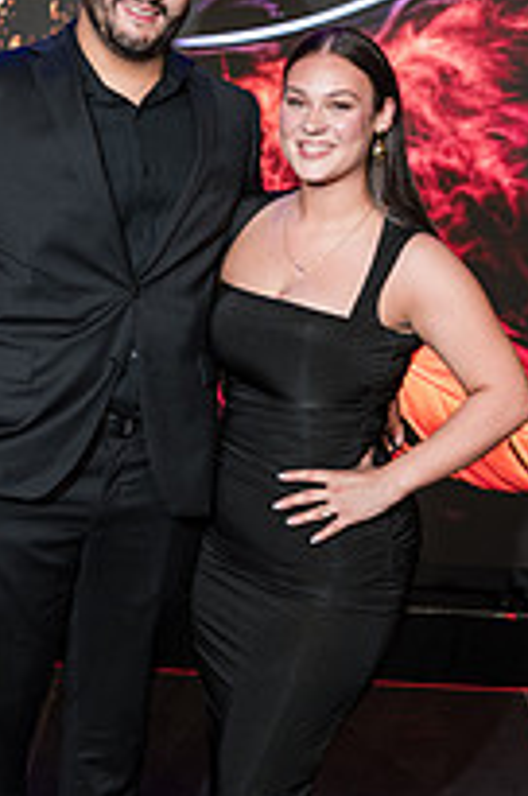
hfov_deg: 17.6
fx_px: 1700
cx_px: 194
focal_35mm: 77
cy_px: 318
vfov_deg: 26.3
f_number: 2.8
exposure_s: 1/125
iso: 800
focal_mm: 35
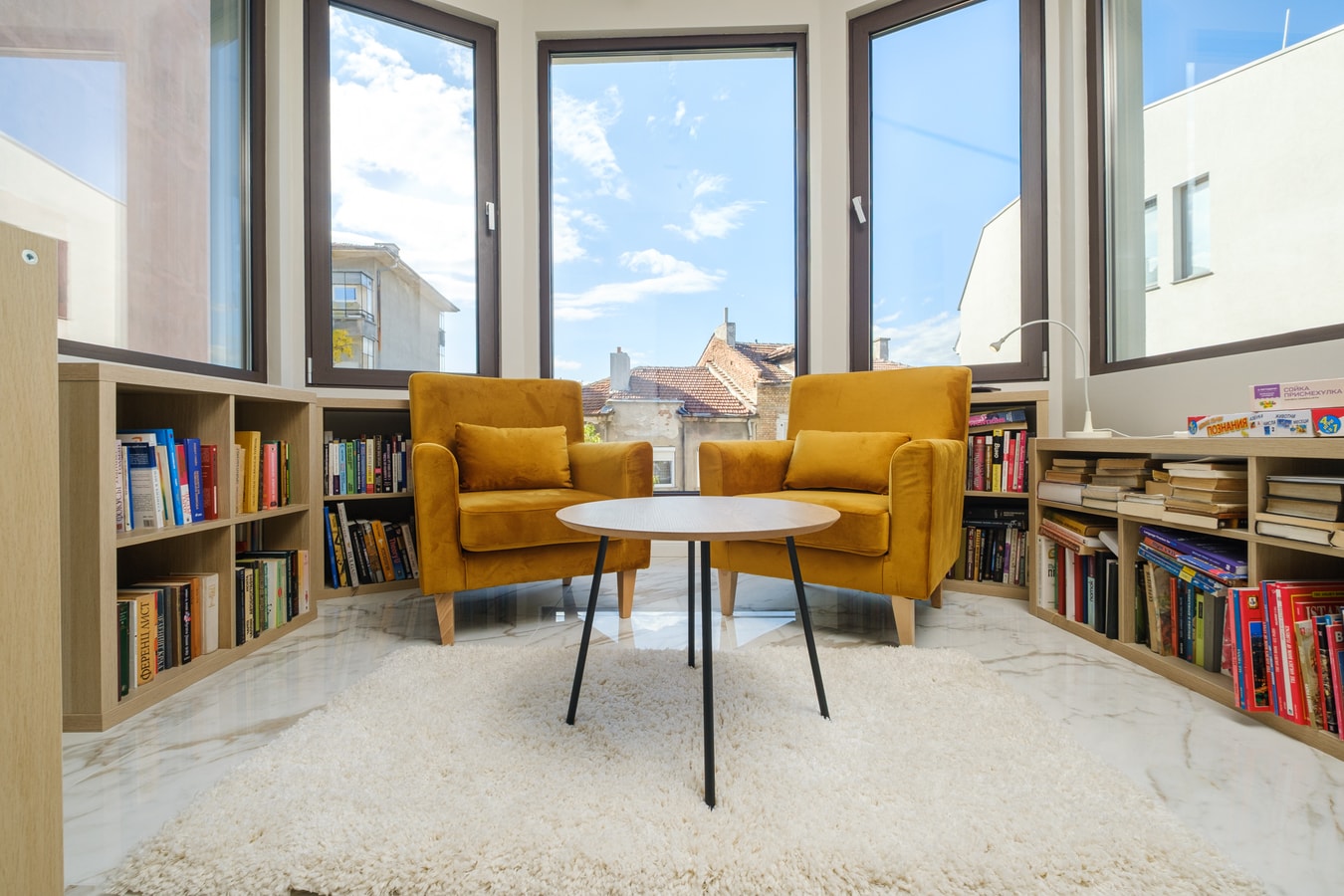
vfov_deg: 77.3
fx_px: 560
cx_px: 672
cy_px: 448
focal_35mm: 15
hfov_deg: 100.4
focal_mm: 10
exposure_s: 1/100
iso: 320
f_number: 8
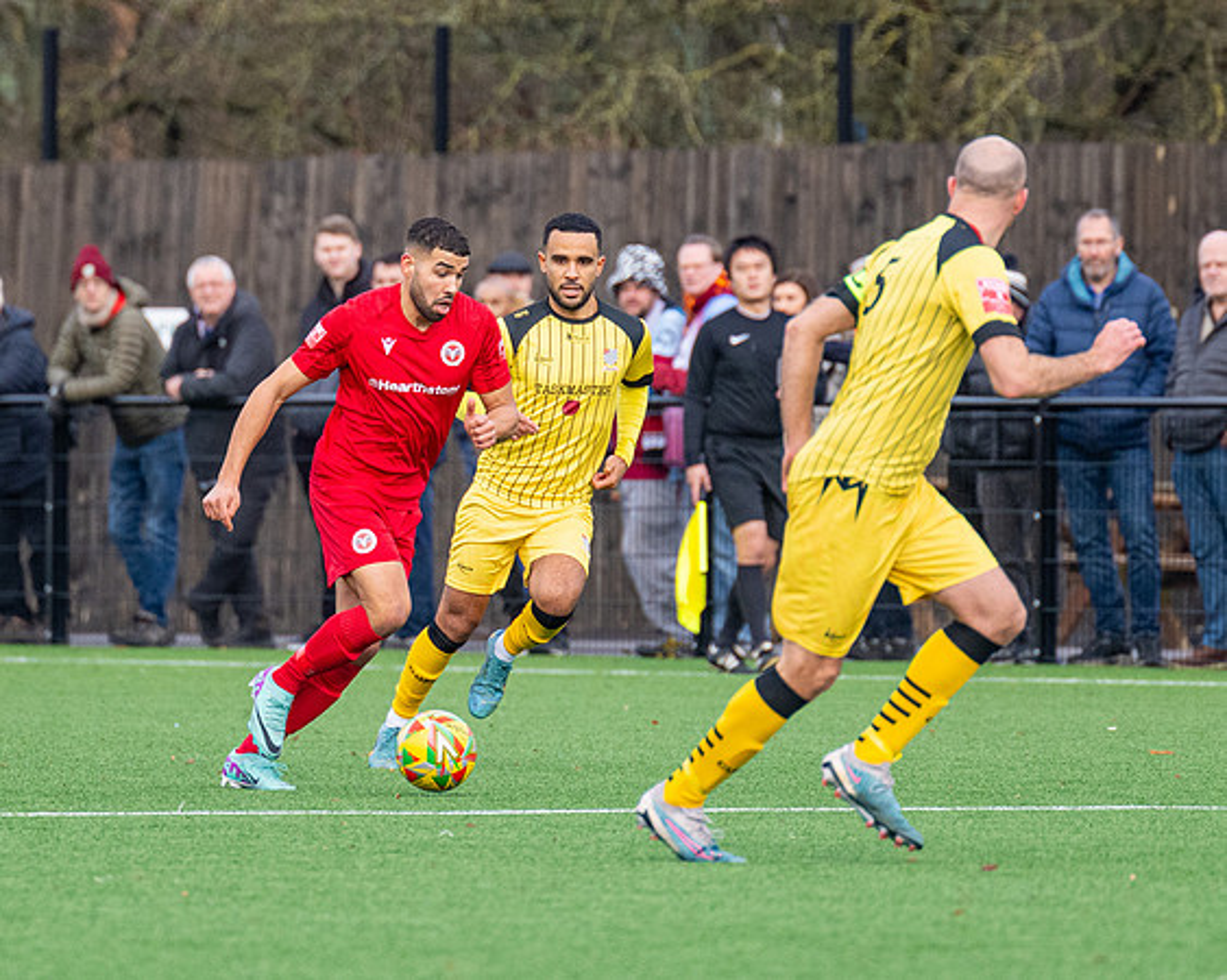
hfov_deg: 3.0
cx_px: 346
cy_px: 348
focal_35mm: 654
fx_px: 23743
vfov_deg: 2.4
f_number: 4
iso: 800
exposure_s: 1/1600
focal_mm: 280
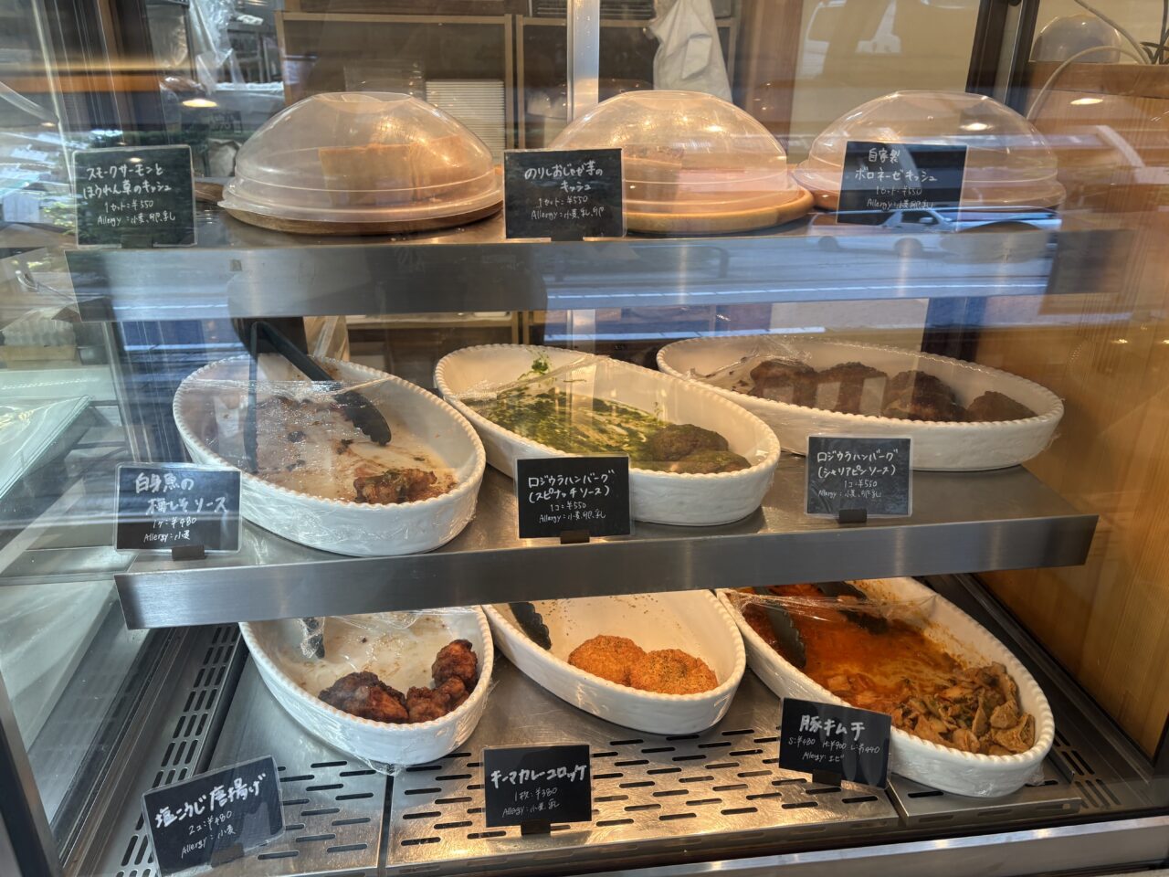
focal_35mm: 26
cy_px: 438
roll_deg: +0.7
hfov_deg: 67.3
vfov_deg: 53.1
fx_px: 878
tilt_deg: -22.9
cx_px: 584
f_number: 1.6
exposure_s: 1/50
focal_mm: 5.96
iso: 64
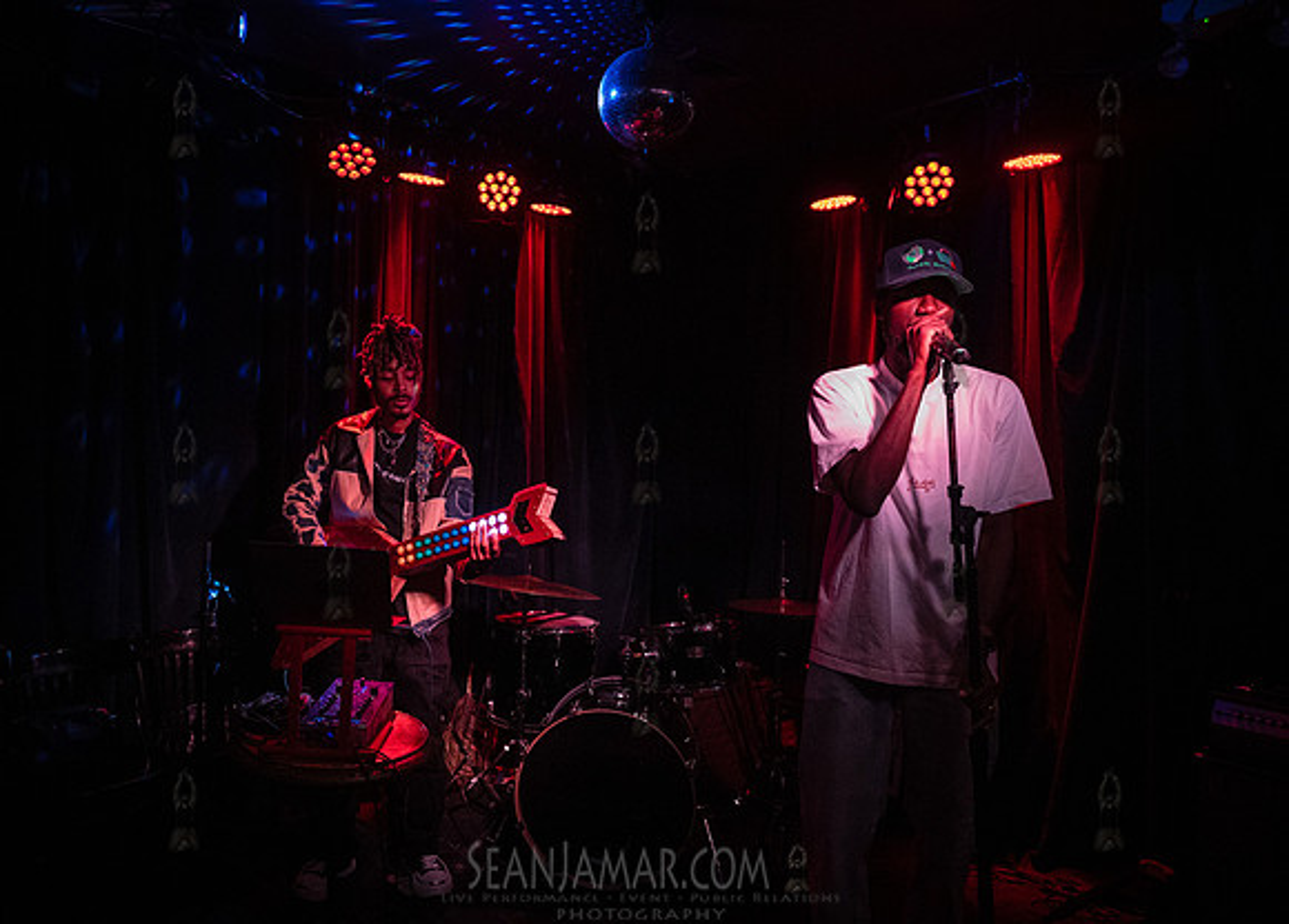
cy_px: 475
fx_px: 952
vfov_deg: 51.8
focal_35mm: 26
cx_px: 575
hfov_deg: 68.0
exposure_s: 1/250
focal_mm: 24
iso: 12800
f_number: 3.5
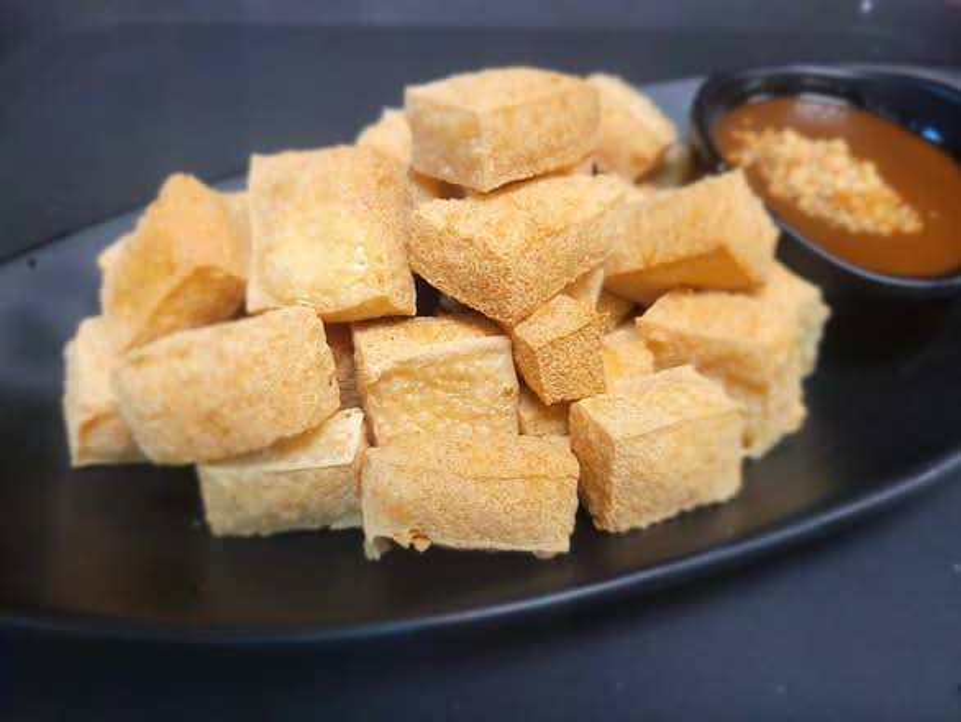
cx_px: 480
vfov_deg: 53.1
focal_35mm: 26
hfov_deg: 67.3
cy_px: 361
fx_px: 722
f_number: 1.8
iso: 320
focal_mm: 5.4
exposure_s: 1/60
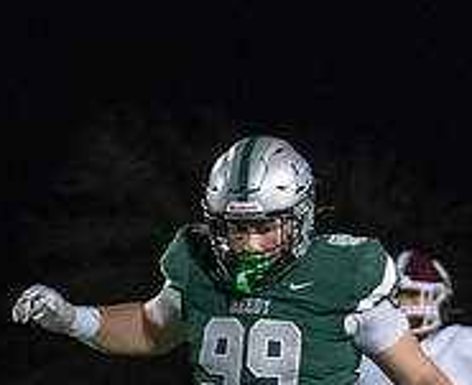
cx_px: 30
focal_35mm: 461
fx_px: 6491
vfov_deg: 3.4
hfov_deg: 4.2
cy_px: 635
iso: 5000
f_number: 2.8
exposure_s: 1/1250
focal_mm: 103
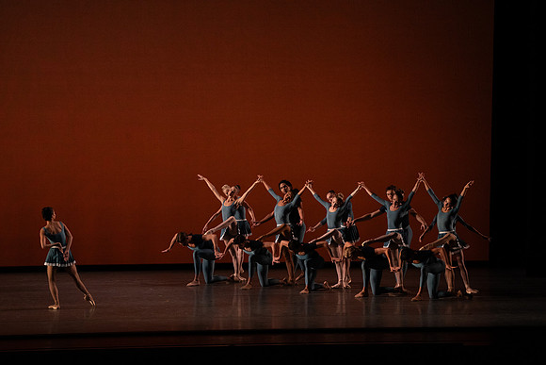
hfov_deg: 12.5
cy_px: 182
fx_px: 2488
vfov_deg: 8.4
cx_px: 273
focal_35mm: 164
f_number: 9
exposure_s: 1/400
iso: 5000
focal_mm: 164
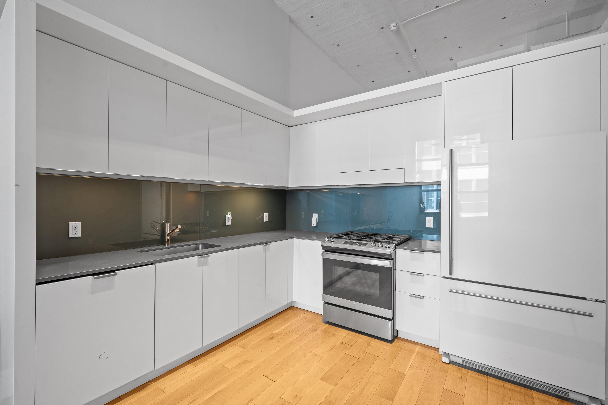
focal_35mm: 15
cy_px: 202
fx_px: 253
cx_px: 304
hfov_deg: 100.4
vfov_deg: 77.3
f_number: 8
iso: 400
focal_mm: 15
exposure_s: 1/1.67
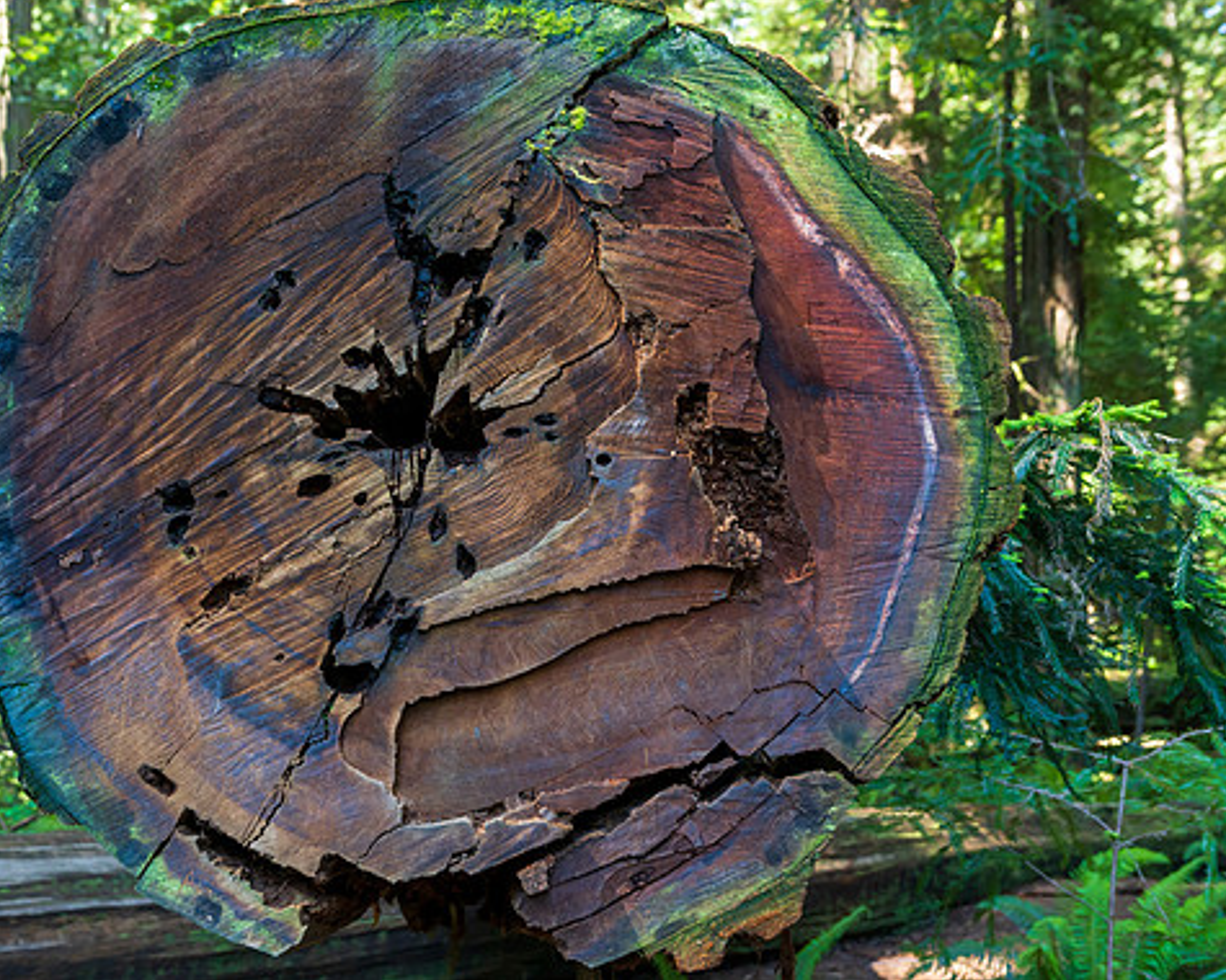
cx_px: 490
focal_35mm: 55
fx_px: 1996
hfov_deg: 34.0
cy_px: 484
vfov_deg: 27.6
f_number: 5.6
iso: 2200
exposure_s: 1/80
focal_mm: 48
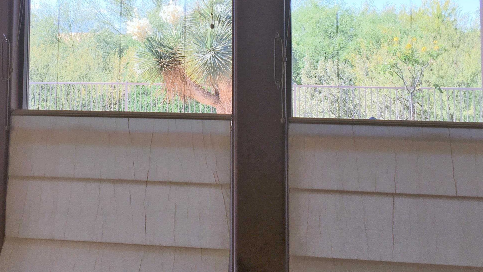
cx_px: 194
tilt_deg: +3.4
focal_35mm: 49
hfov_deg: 41.9
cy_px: 23
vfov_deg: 23.7
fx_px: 628
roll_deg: -0.5
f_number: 2.2
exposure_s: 1/366
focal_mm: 4.15
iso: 25
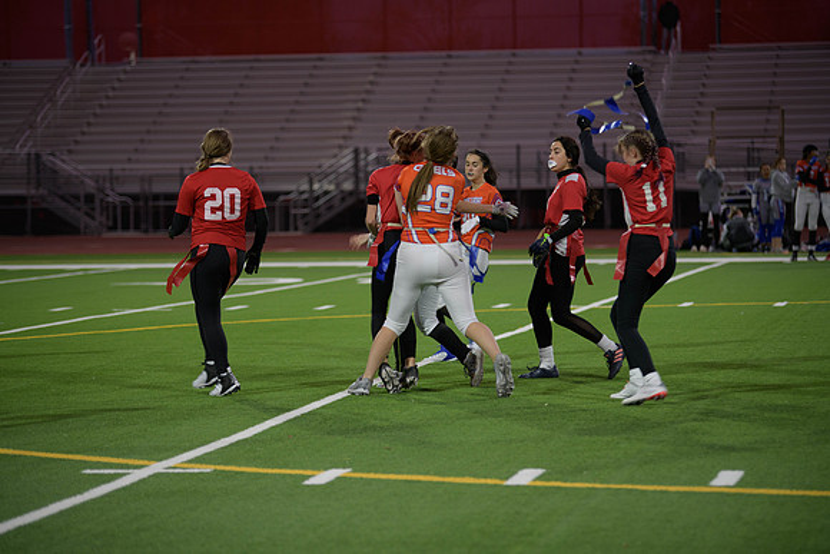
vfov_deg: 10.2
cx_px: 415
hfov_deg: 15.2
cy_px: 277
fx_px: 3113
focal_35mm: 135
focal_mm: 135
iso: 450
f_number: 2.8
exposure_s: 1/200
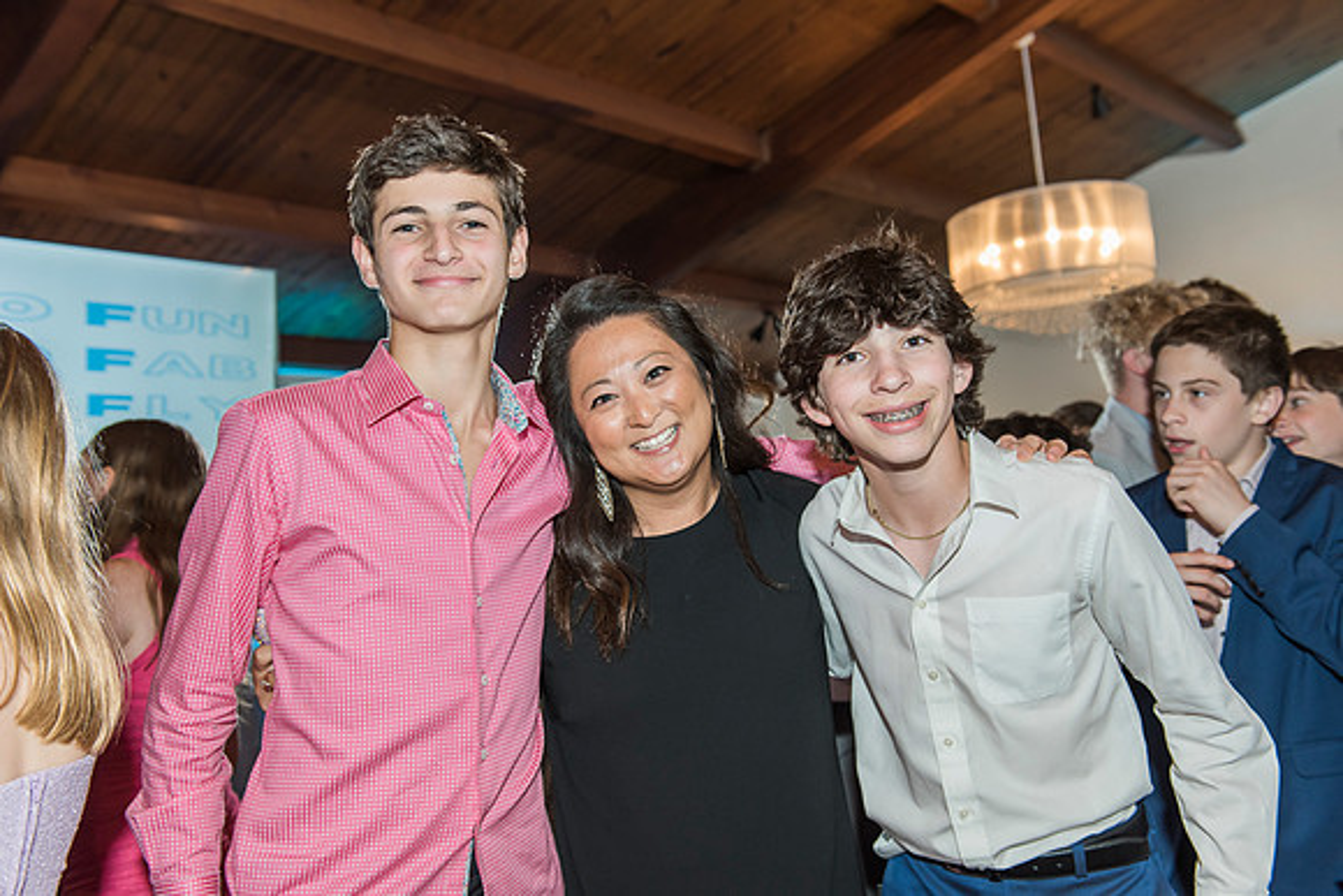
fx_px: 1269
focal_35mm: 34
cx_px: 672
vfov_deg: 38.9
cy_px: 448
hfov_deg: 55.8
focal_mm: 34
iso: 800
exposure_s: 1/125
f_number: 4
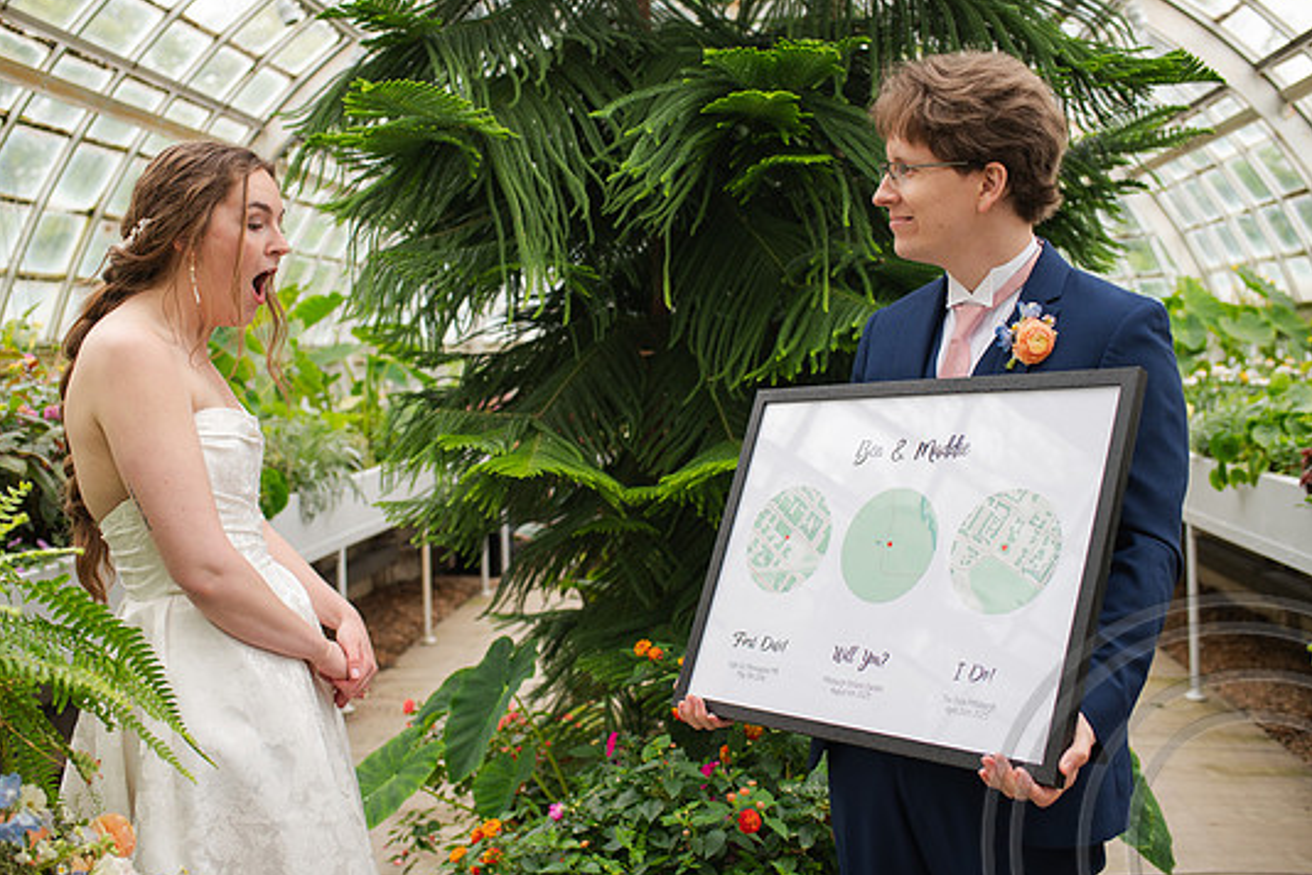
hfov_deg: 50.6
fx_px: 1385
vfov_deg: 35.0
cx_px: 602
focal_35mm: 38
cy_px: 415
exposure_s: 1/320
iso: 320
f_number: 3.2
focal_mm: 35
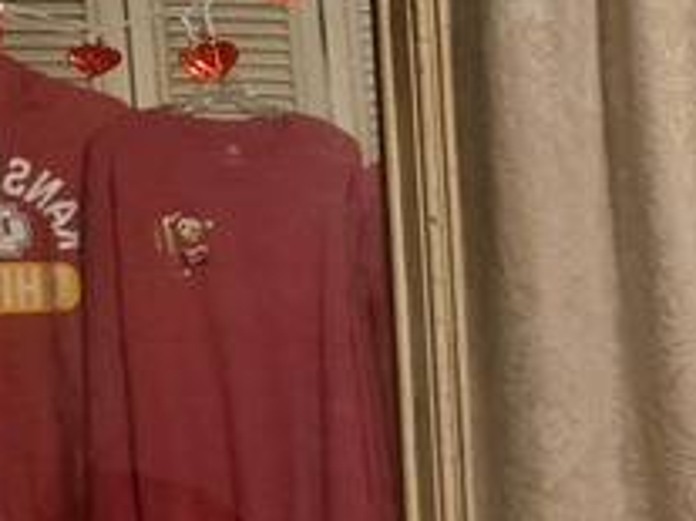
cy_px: 410
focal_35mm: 160
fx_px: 3215
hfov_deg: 10.8
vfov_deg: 9.2
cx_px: 1580
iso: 1250
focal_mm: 6.3
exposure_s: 1/120
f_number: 1.7
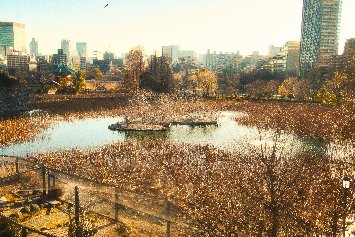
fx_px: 355
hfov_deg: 53.1
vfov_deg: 36.9
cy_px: 118
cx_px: 178
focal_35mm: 36
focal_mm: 24
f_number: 9
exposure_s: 1/800
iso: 2500
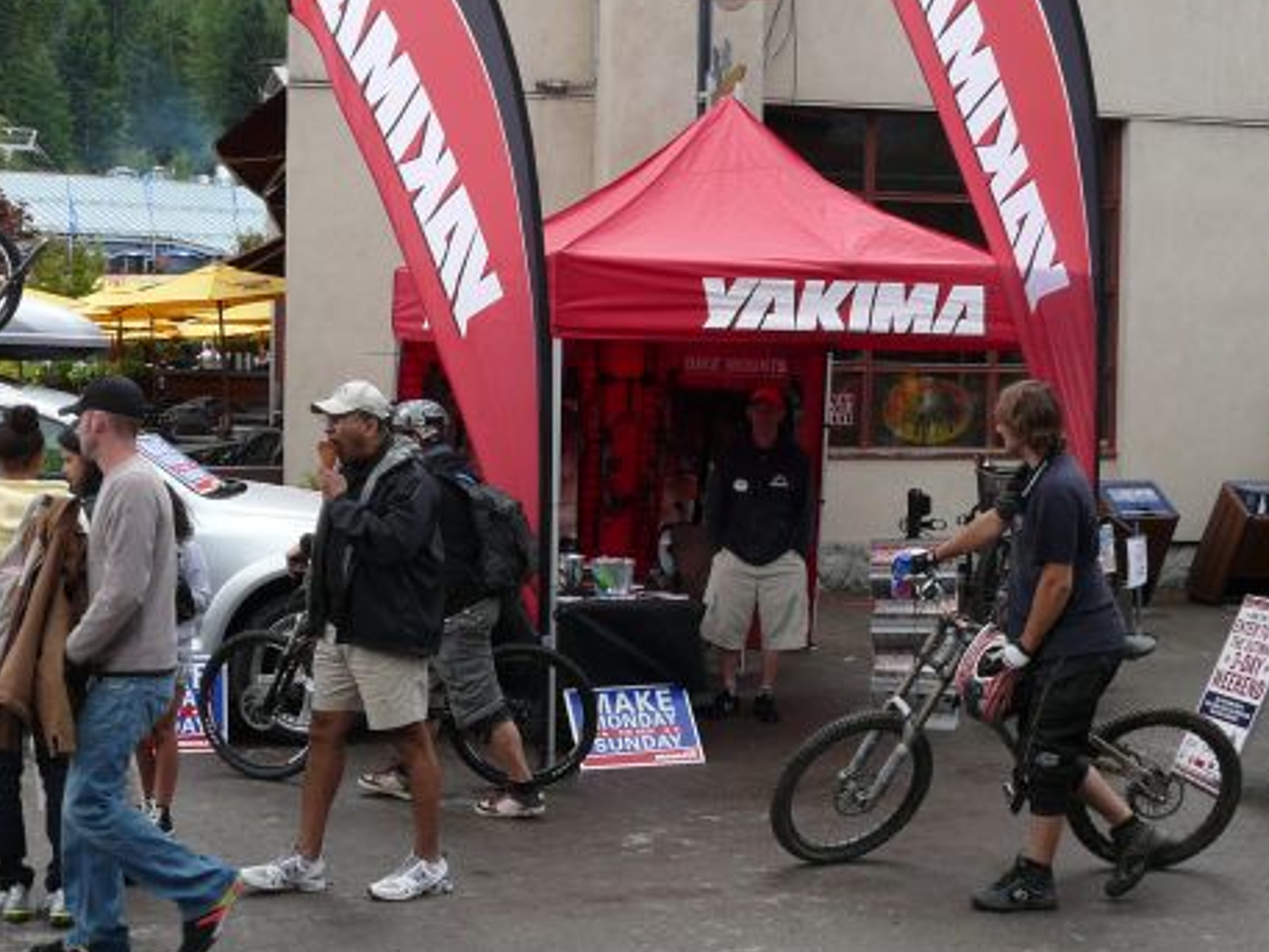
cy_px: 400
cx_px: 555
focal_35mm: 49
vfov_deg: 29.6
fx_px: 1797
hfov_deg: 38.8
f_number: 4.5
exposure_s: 1/250
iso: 100
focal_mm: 4.6
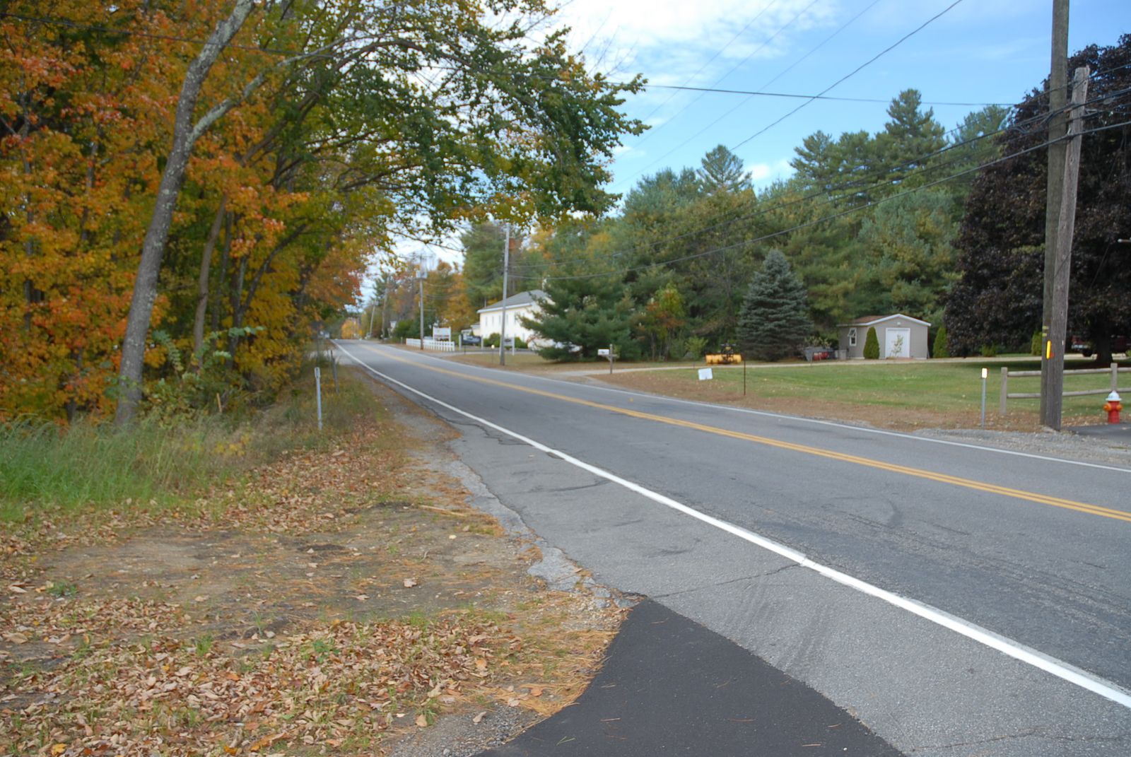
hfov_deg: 57.2
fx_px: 1038
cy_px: 378
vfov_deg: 40.1
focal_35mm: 33
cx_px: 566
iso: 100
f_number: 4
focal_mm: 22
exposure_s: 1/250
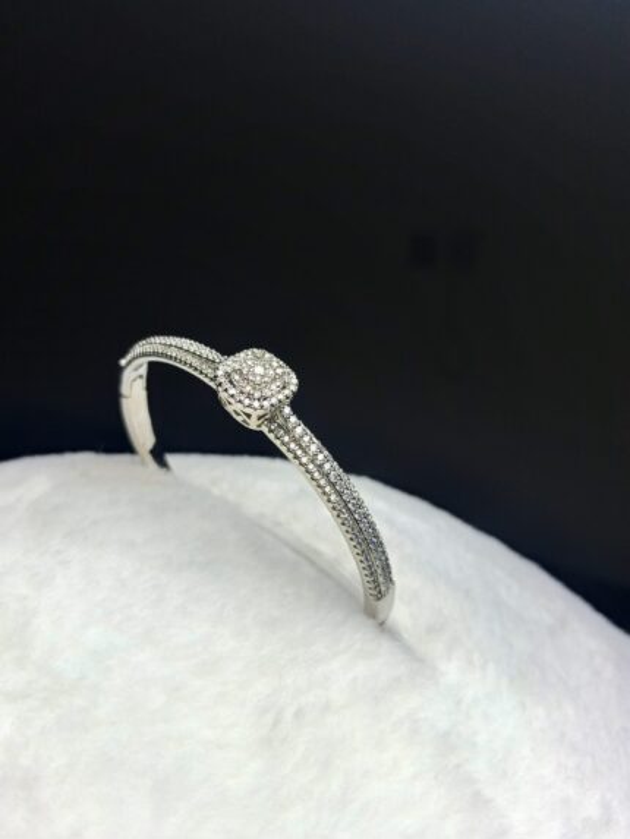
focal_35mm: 27
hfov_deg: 51.4
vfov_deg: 65.3
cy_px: 420
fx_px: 655
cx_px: 315
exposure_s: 1/100
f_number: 1.8
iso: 64
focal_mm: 3.98
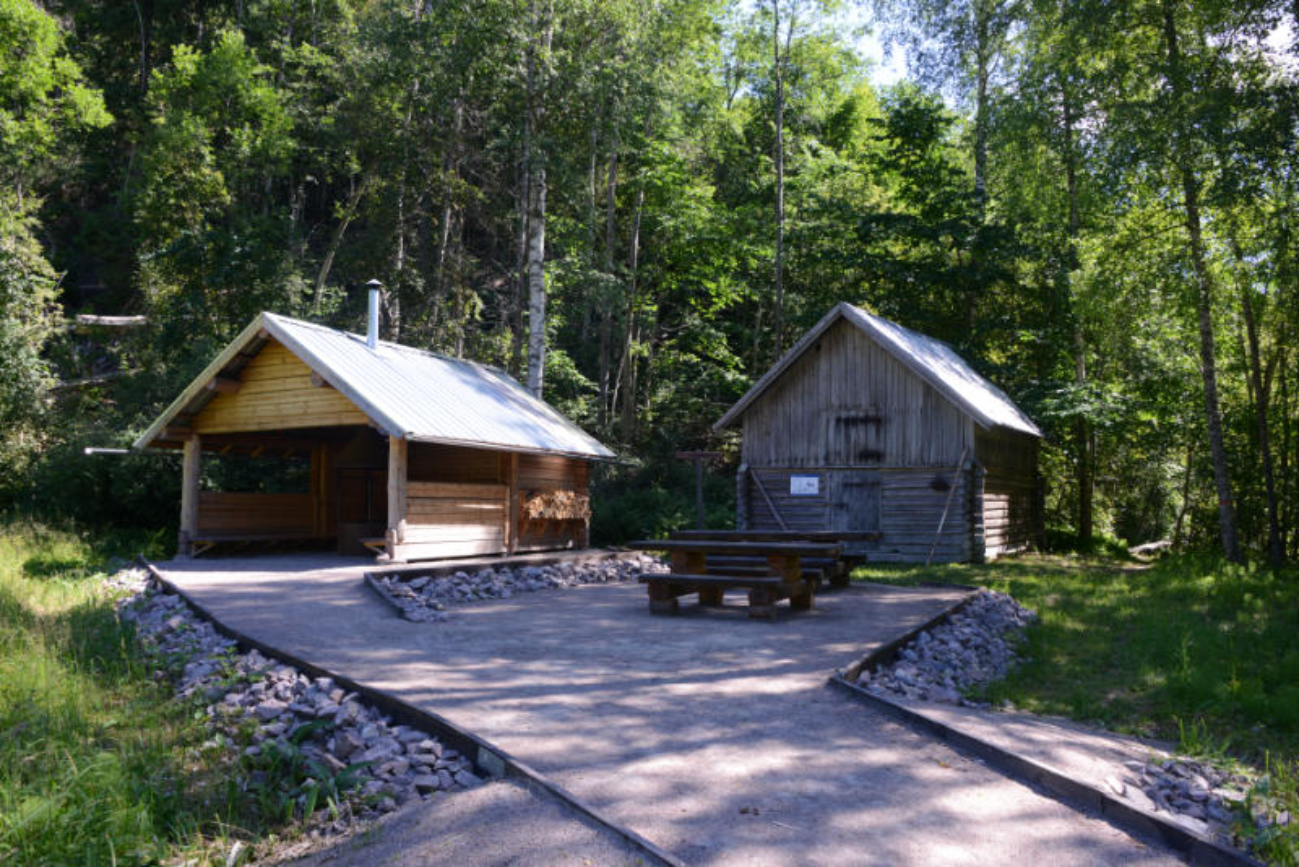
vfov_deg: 46.4
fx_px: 1011
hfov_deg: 65.5
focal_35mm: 28
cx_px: 650
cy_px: 434
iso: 400
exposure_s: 1/125
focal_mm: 28
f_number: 10
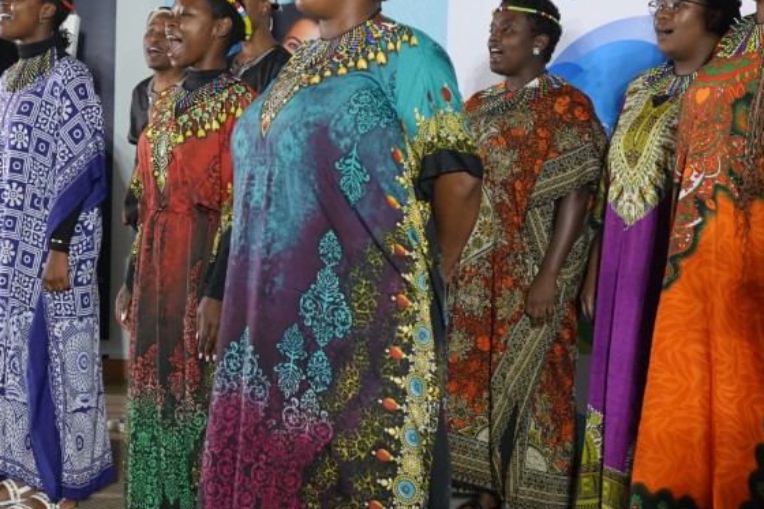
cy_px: 188
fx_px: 1527
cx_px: 229
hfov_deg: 27.8
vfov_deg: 18.9
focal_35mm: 72
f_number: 4
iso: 1600
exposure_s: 1/160
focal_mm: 35
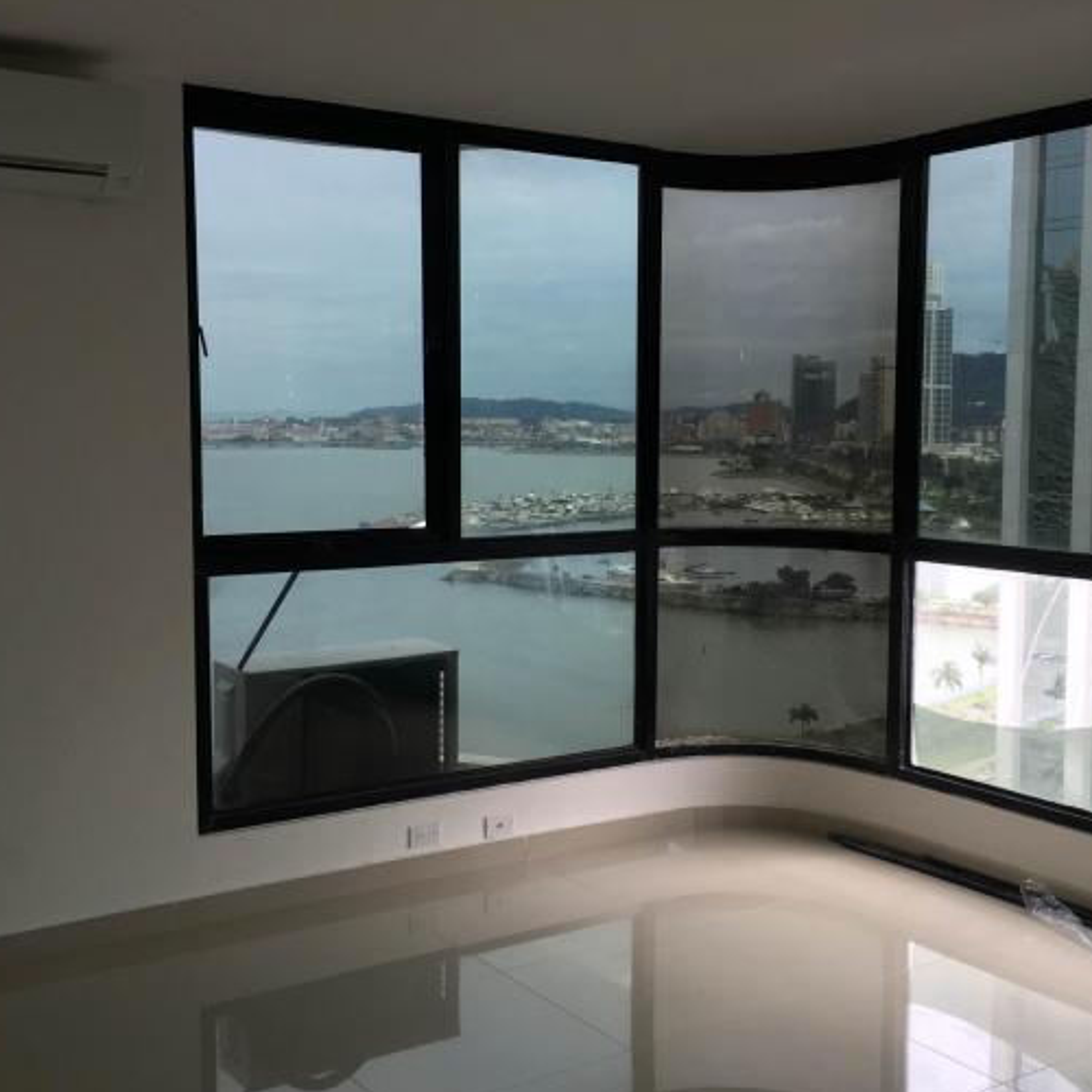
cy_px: 537
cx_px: 601
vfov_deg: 40.9
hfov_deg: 40.9
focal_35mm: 41
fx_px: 1463
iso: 40
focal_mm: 4.15
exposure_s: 1/120
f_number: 2.2
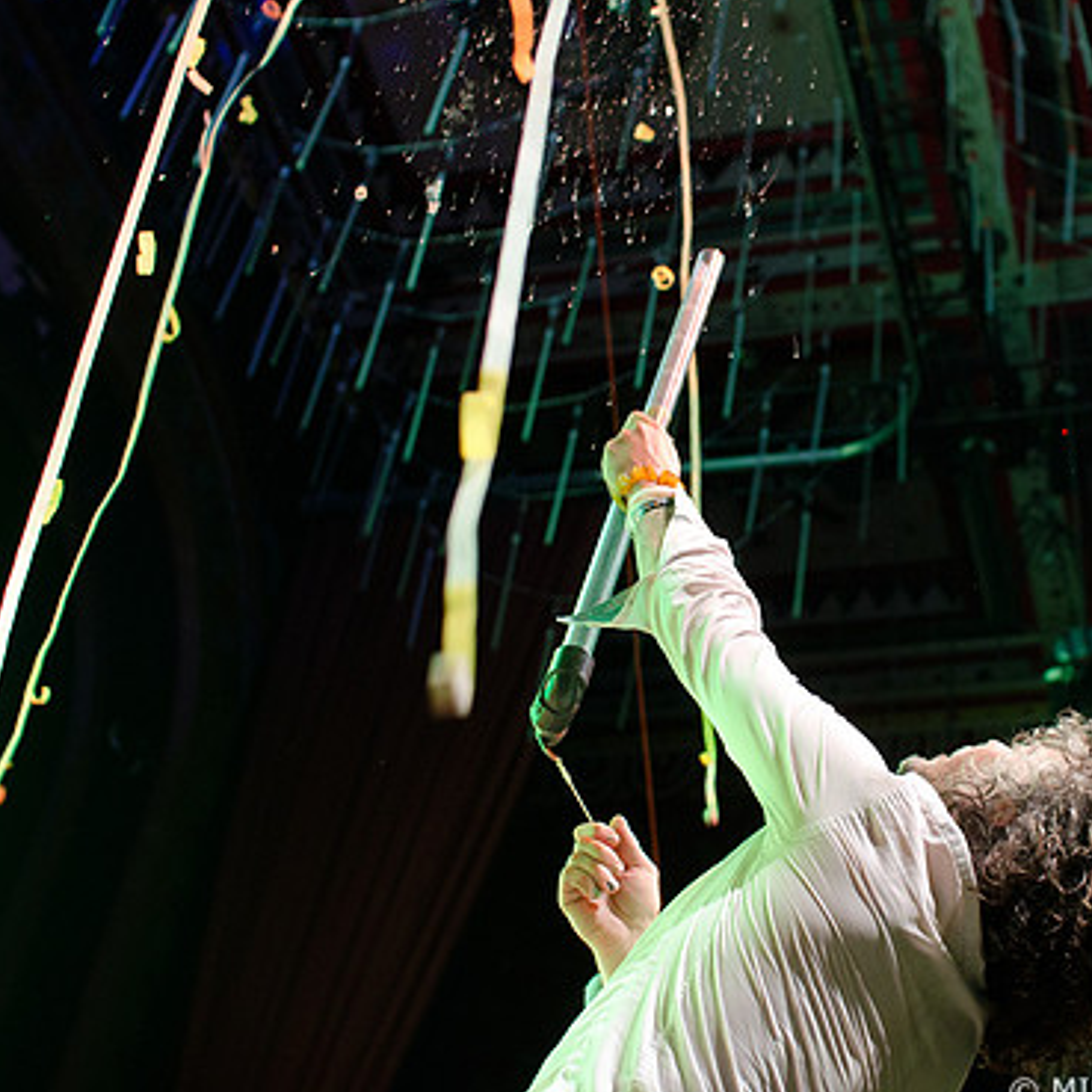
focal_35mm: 60
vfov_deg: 28.6
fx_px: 2141
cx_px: 805
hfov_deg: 28.2
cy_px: 547
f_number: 3.5
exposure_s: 1/400
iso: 1600
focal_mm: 30
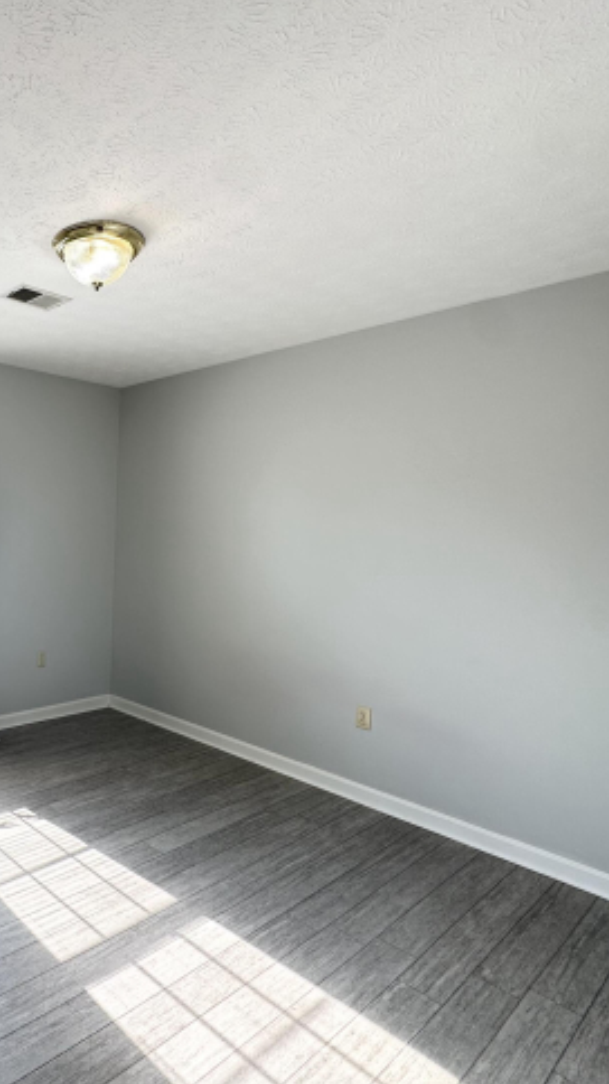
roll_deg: -1.7
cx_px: 24
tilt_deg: -3.2
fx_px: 603
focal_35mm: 21
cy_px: 546
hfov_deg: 46.4
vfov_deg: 83.9
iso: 50
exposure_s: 1/120
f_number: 2.2
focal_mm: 2.22
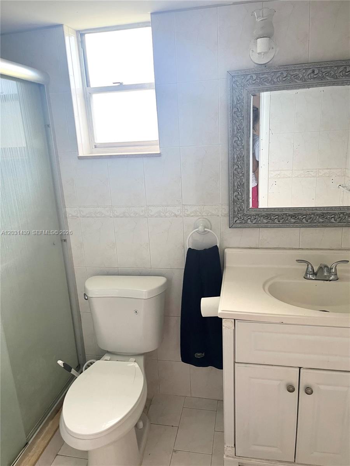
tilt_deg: -16.2
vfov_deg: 67.3
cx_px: 175
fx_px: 351
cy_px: 233
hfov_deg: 53.1
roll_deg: +4.1
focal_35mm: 26
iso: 100
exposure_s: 1/60
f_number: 1.6
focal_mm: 5.1
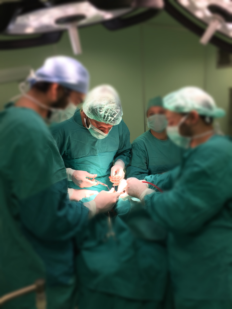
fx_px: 259
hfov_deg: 48.2
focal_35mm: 29
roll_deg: +4.5
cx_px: 116
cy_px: 154
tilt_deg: -9.2
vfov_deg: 61.7
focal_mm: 4.15
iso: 32
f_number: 2.2
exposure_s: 1/50
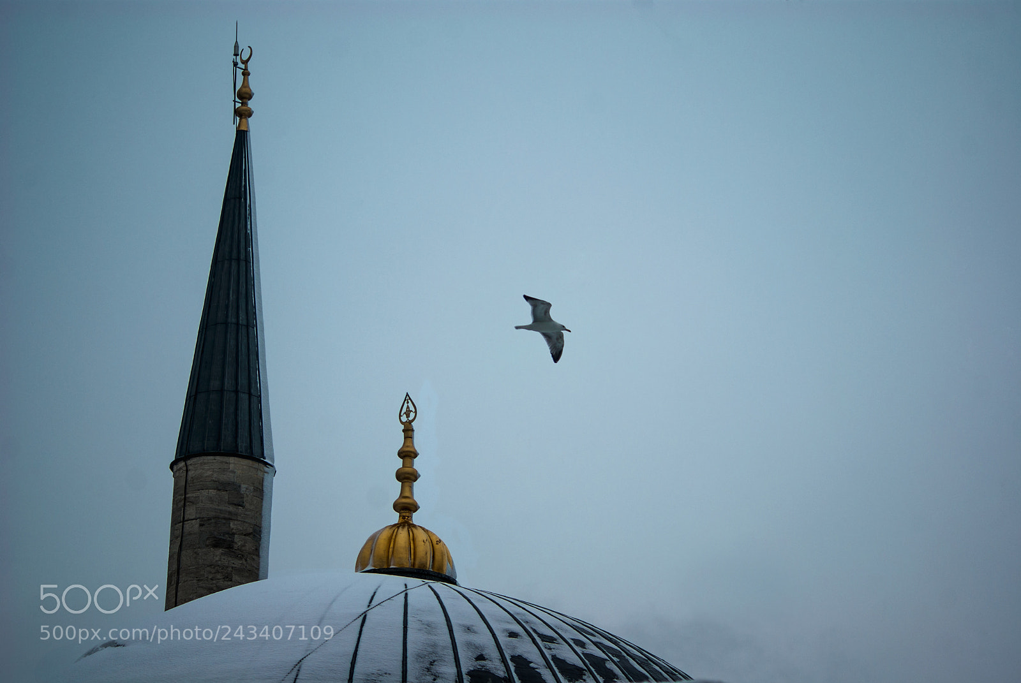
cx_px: 510
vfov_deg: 13.1
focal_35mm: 105
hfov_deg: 19.4
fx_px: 2981
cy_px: 342
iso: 100
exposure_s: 1/1000
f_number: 4
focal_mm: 70
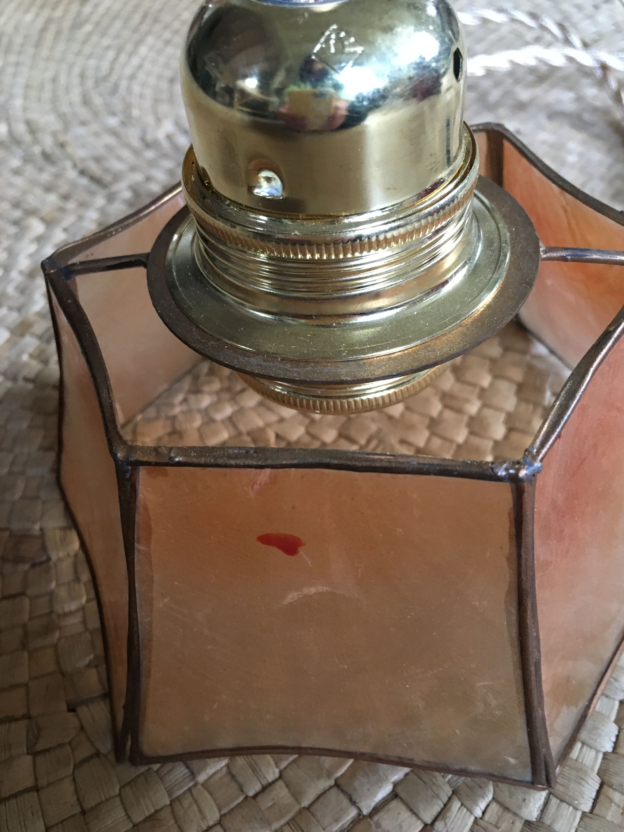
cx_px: 313
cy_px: 428
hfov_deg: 46.8
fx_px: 721
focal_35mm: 30
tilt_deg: -45.7
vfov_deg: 60.0
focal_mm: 4.15
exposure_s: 1/25
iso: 200
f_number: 2.2
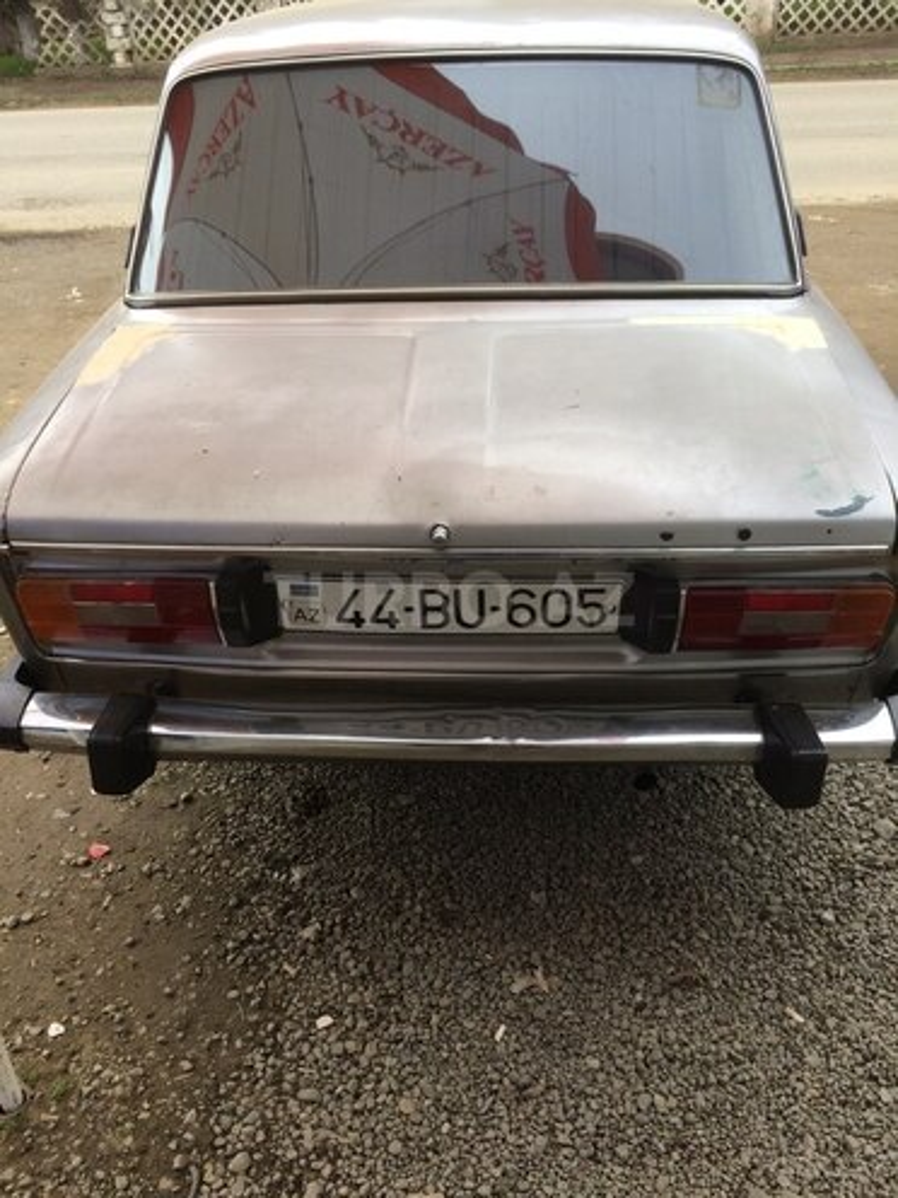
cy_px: 599
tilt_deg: -34.9
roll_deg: +2.2
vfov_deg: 61.7
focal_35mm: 29
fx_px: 1003
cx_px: 449
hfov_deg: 48.2
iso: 32
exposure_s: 1/195
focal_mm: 4.15
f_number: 2.2
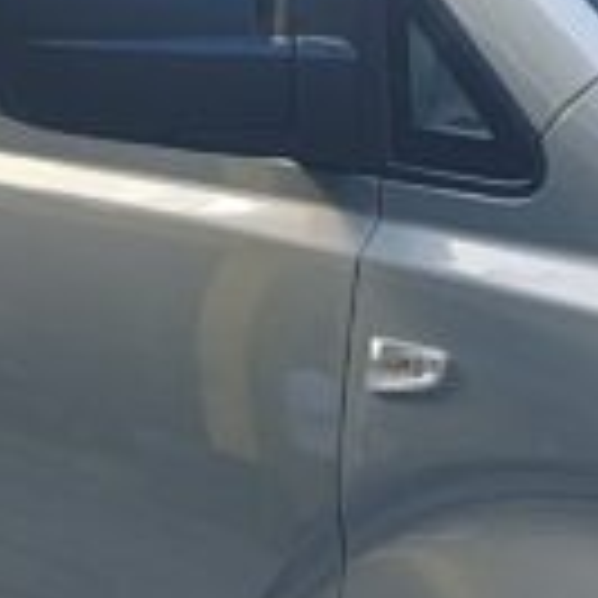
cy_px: 504
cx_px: 818
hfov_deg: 10.0
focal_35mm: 170
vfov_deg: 10.2
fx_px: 3323
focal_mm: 5.89
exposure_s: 1/224
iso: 100
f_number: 1.4
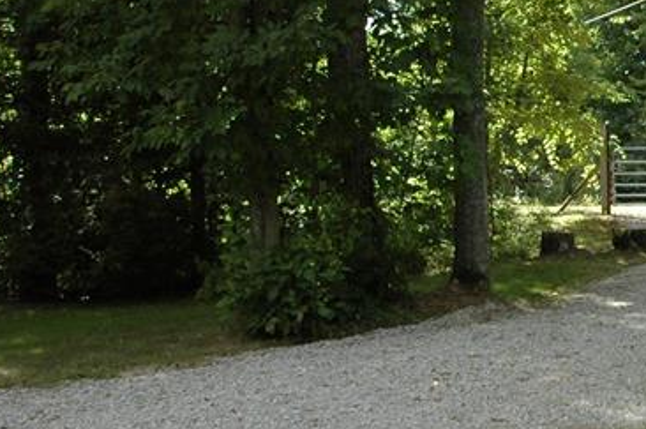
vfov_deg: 16.2
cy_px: 214
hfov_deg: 22.4
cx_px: 770
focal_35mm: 84
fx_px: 1505
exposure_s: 1/160
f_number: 6.3
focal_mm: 20
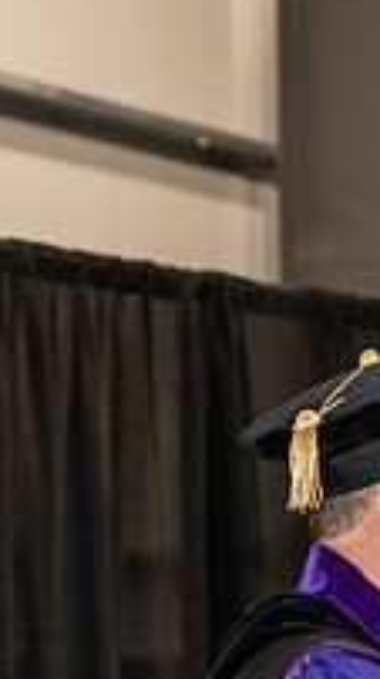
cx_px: 585
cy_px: 627
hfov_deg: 5.7
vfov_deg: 10.2
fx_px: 3796
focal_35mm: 211
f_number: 5
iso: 2500
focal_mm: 70
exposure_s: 1/200
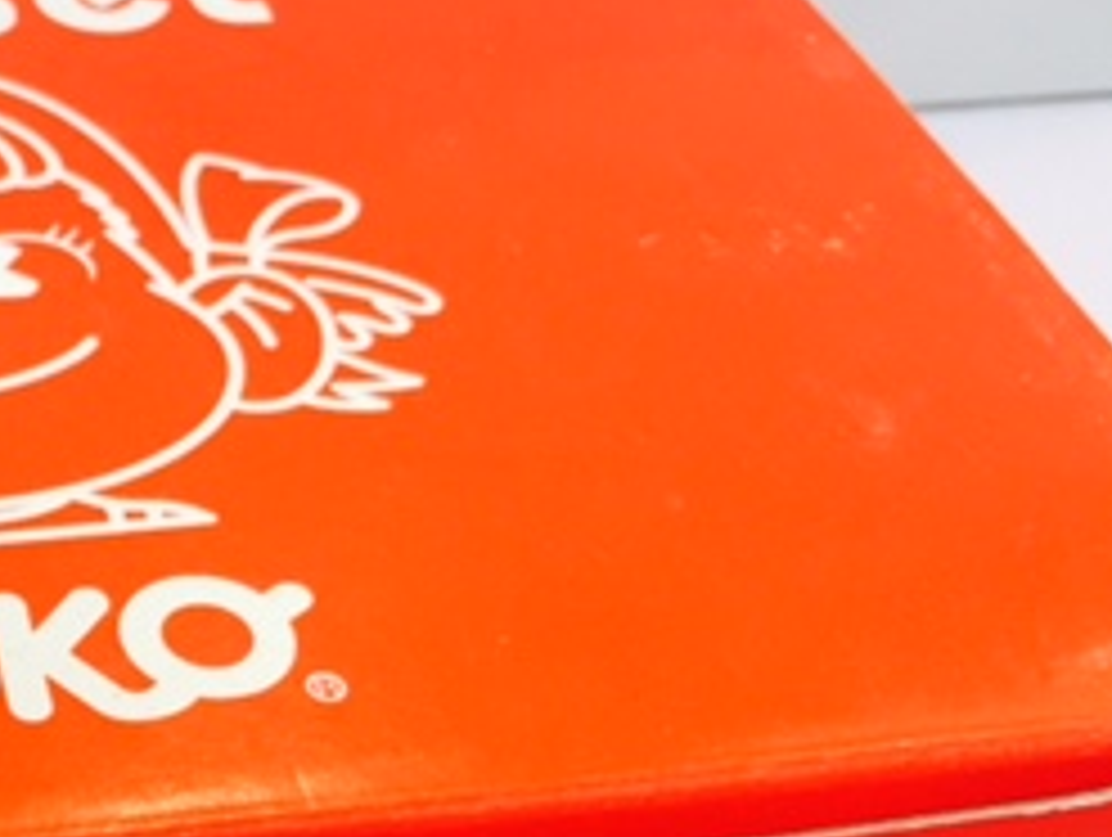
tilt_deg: -40.4
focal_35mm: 75
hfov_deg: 24.2
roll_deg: -6.1
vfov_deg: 19.4
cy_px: 738
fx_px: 2413
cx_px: -117
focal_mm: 4.15
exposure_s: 1/33
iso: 125
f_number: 2.2
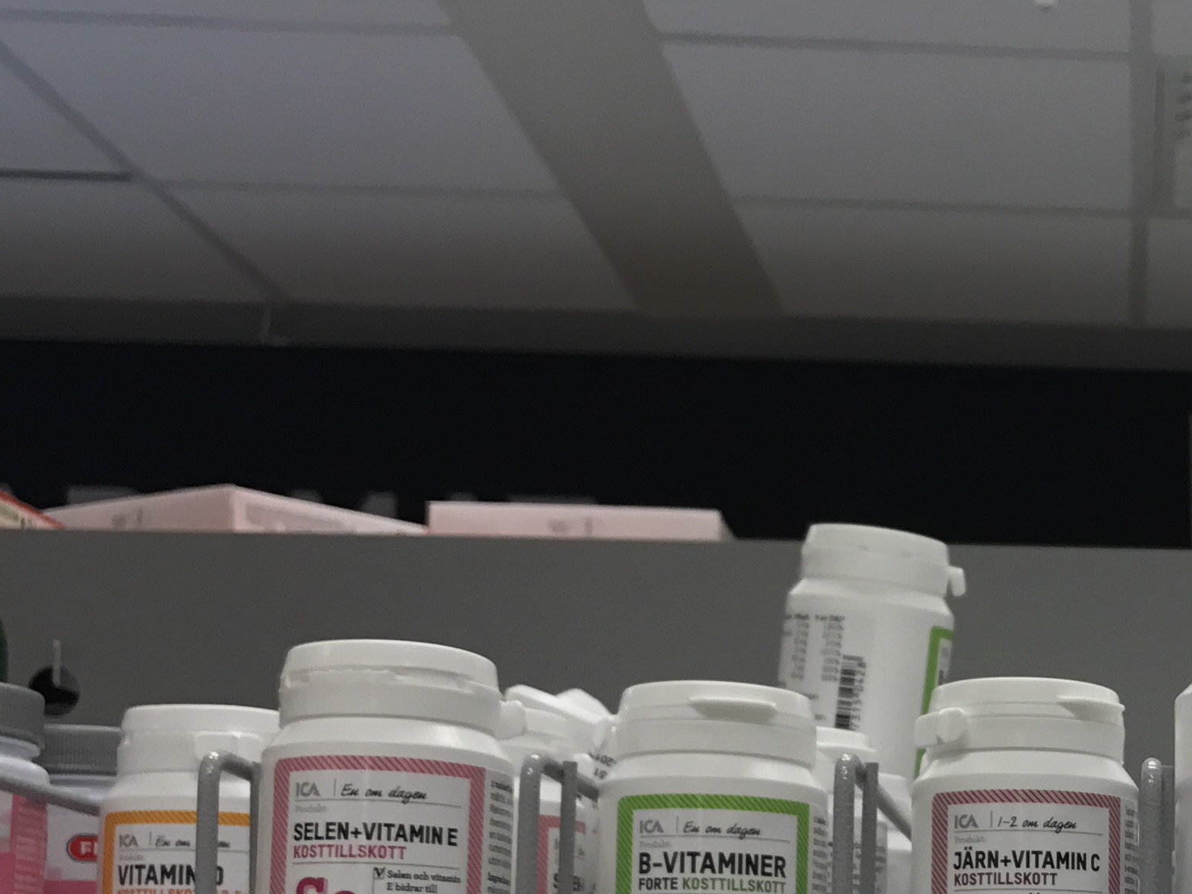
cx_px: 1295
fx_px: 2548
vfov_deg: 19.2
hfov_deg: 24.6
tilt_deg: +3.4
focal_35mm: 74
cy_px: 957
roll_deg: -0.3
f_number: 1.8
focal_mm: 3.99
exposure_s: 1/100
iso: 40
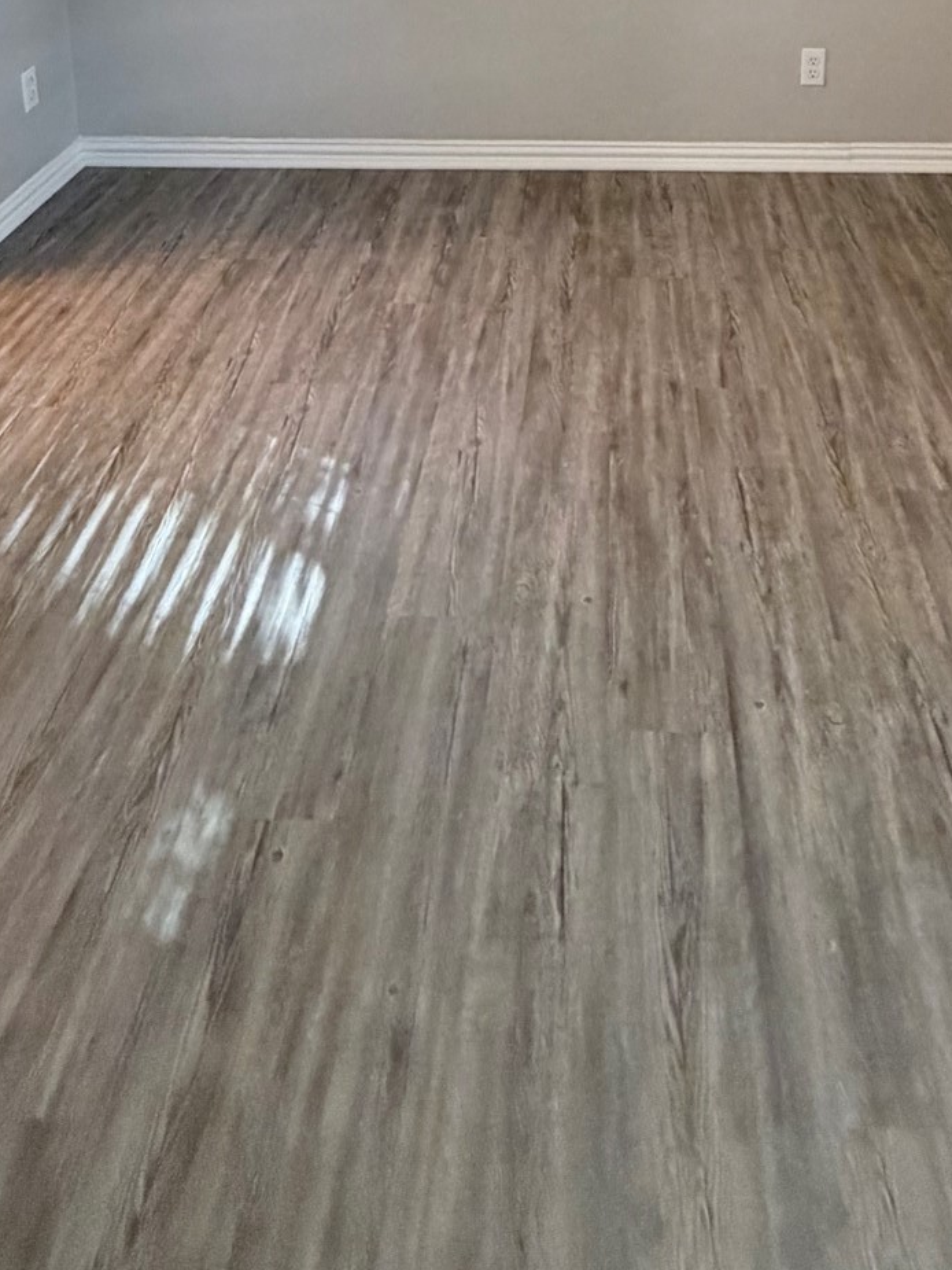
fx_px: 1136
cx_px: 606
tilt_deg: -11.9
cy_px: -70
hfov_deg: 45.0
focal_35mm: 31
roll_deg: -0.9
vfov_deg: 46.2
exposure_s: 1/60
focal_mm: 2.22
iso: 320
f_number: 2.2
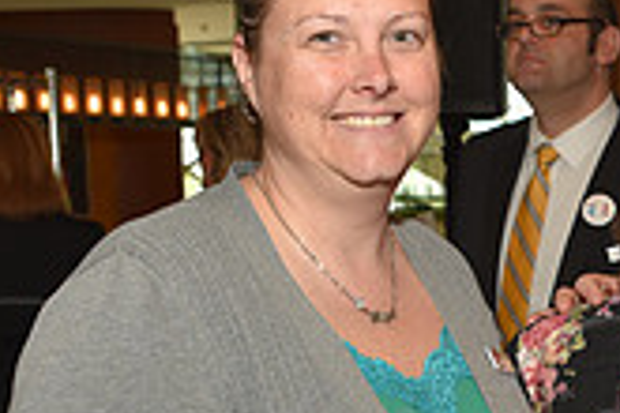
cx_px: 684
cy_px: 467
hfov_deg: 19.2
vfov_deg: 13.1
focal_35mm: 102
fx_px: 1757
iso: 200
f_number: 5
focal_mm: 29
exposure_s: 1/60
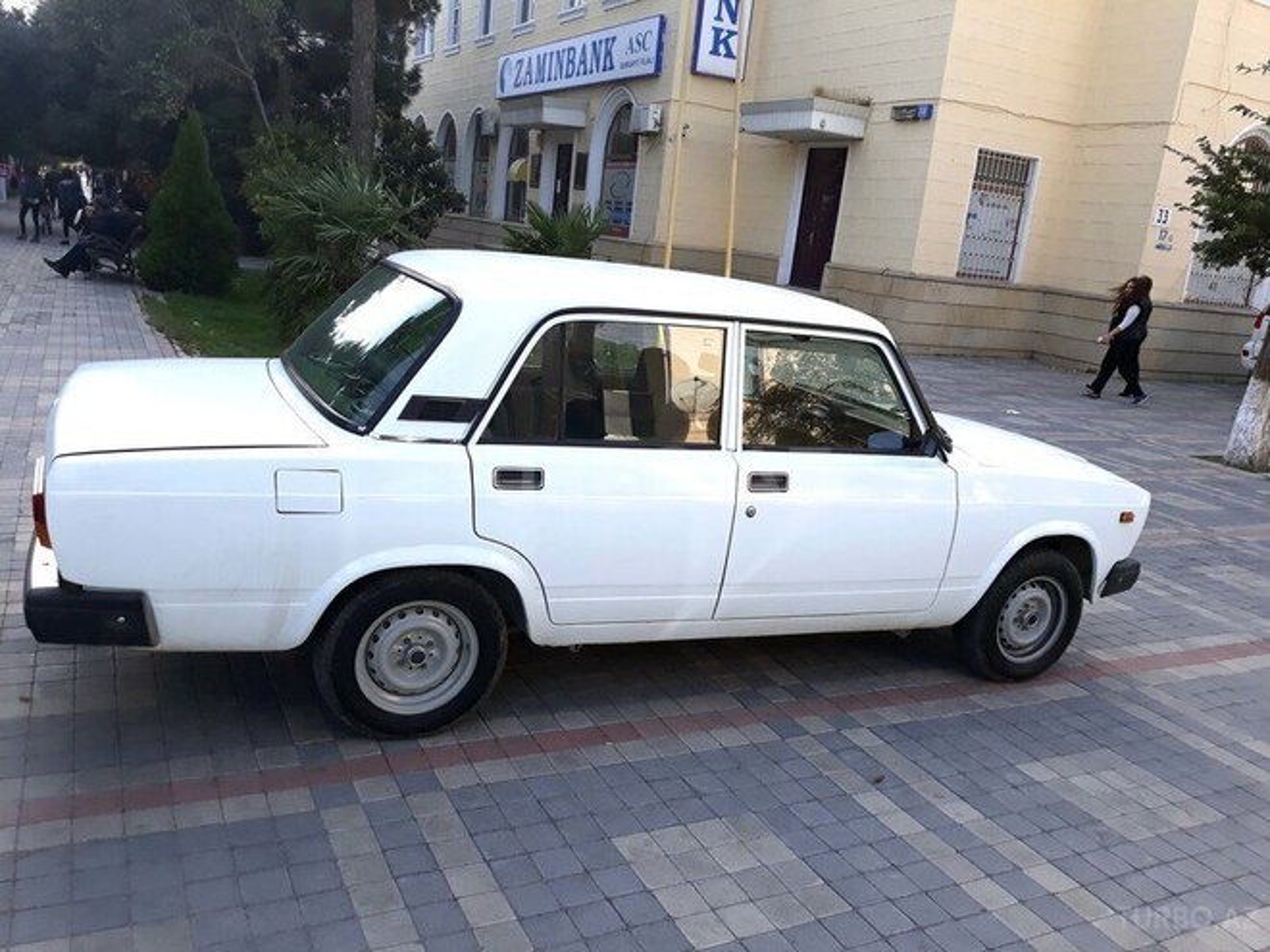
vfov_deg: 51.4
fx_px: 991
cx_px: 635
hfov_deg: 65.3
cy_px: 476
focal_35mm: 27
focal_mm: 3.71
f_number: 1.7
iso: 40
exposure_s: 1/618
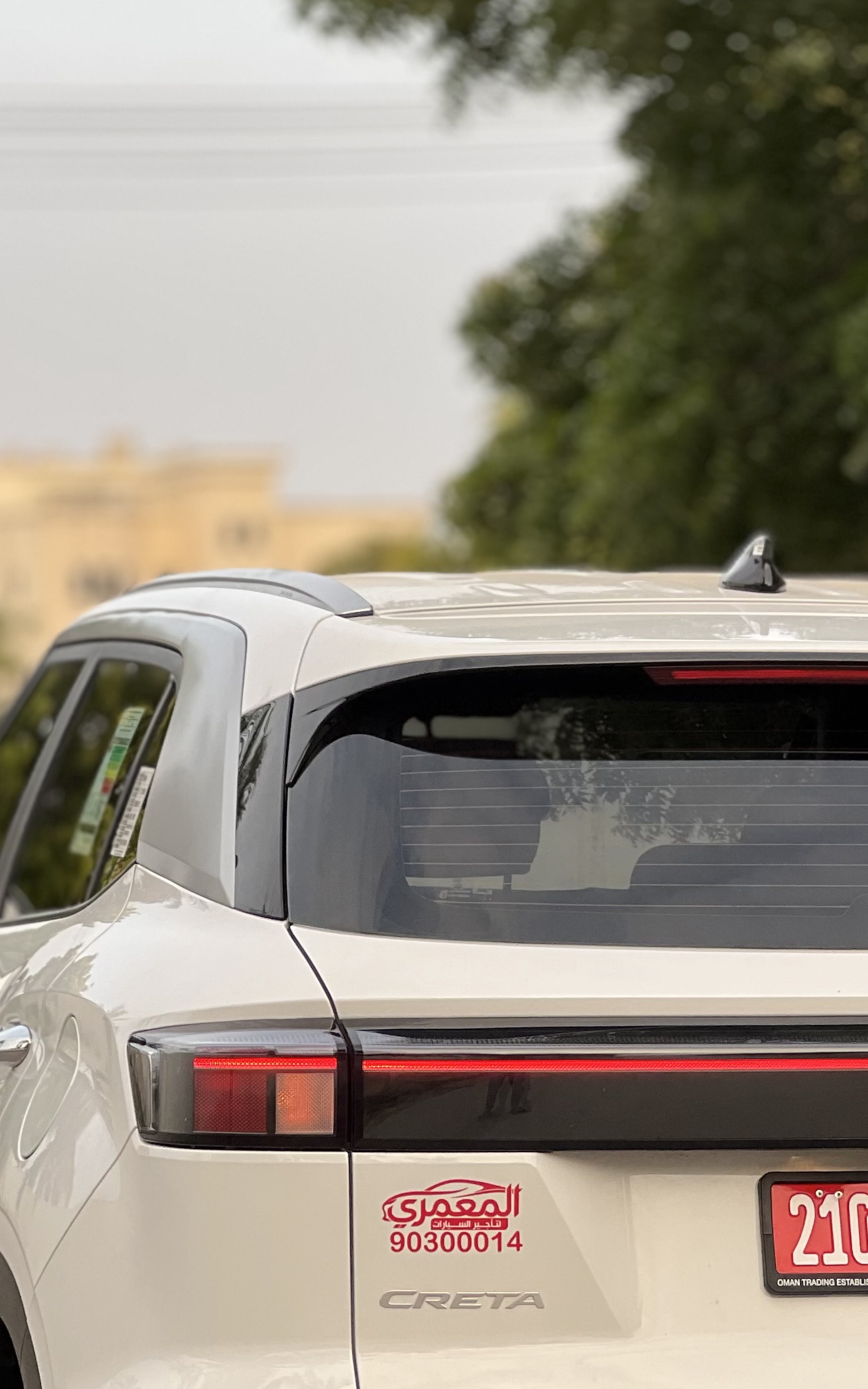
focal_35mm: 140
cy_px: 864
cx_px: 750
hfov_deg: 9.3
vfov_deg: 14.9
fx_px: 5300
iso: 25
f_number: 2.8
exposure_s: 1/180
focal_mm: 9
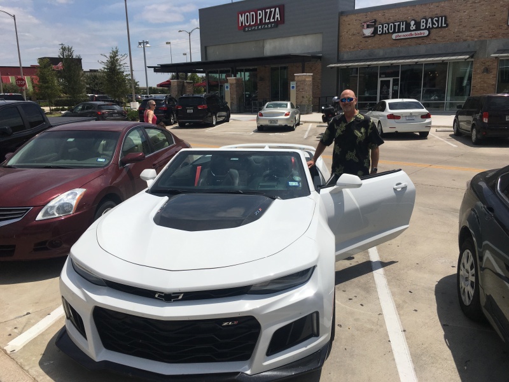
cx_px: 254
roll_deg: +2.7
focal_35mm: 29
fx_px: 426
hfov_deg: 61.7
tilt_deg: -13.7
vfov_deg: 48.2
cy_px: 191
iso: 25
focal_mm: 4.15
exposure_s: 1/5128
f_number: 2.2
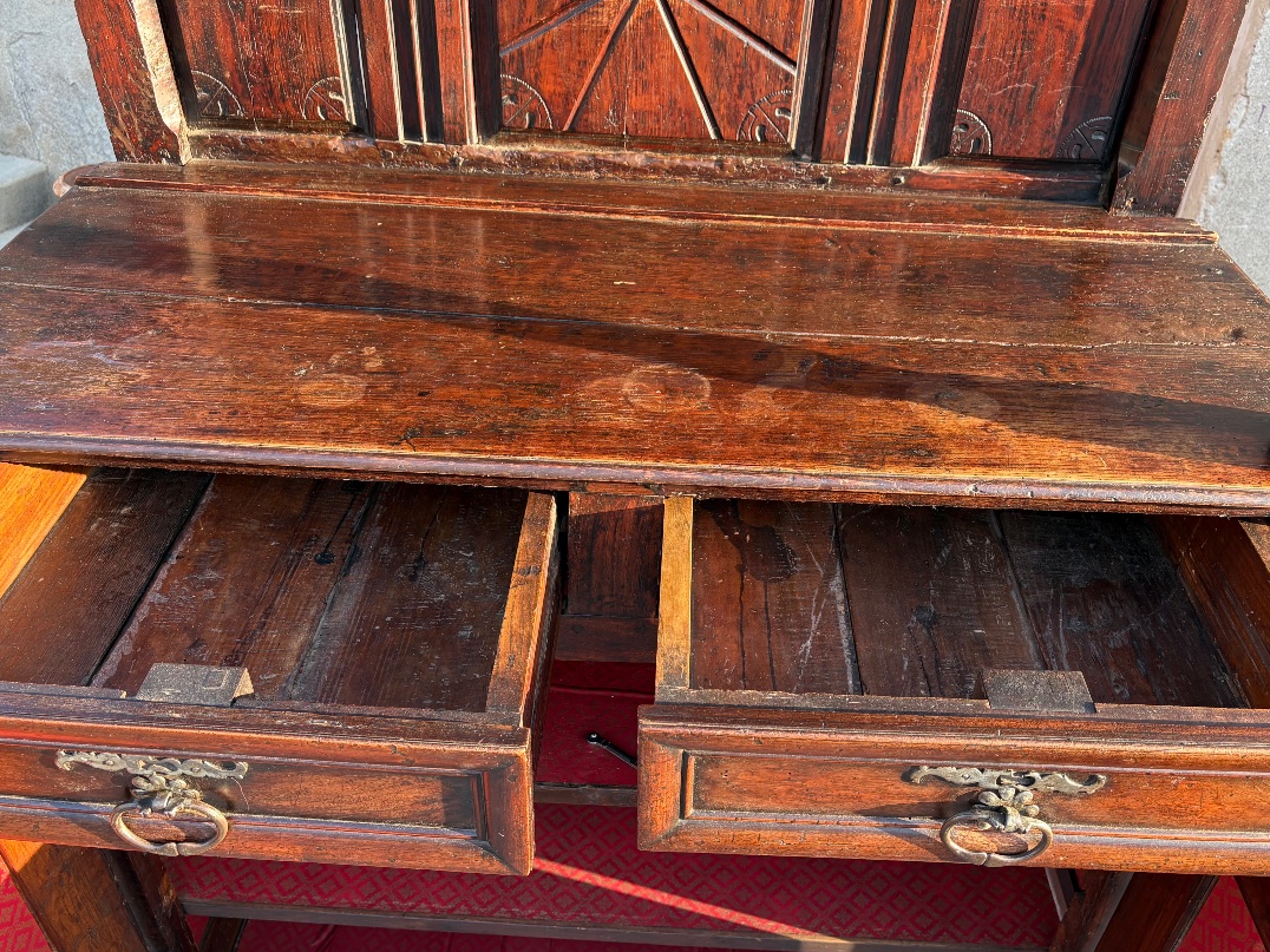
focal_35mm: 29
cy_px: 440
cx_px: 652
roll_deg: -2.2
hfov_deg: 61.7
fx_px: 1064
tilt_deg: -35.0
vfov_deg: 48.2
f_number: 1.6
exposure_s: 1/121
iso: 64
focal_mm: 5.96
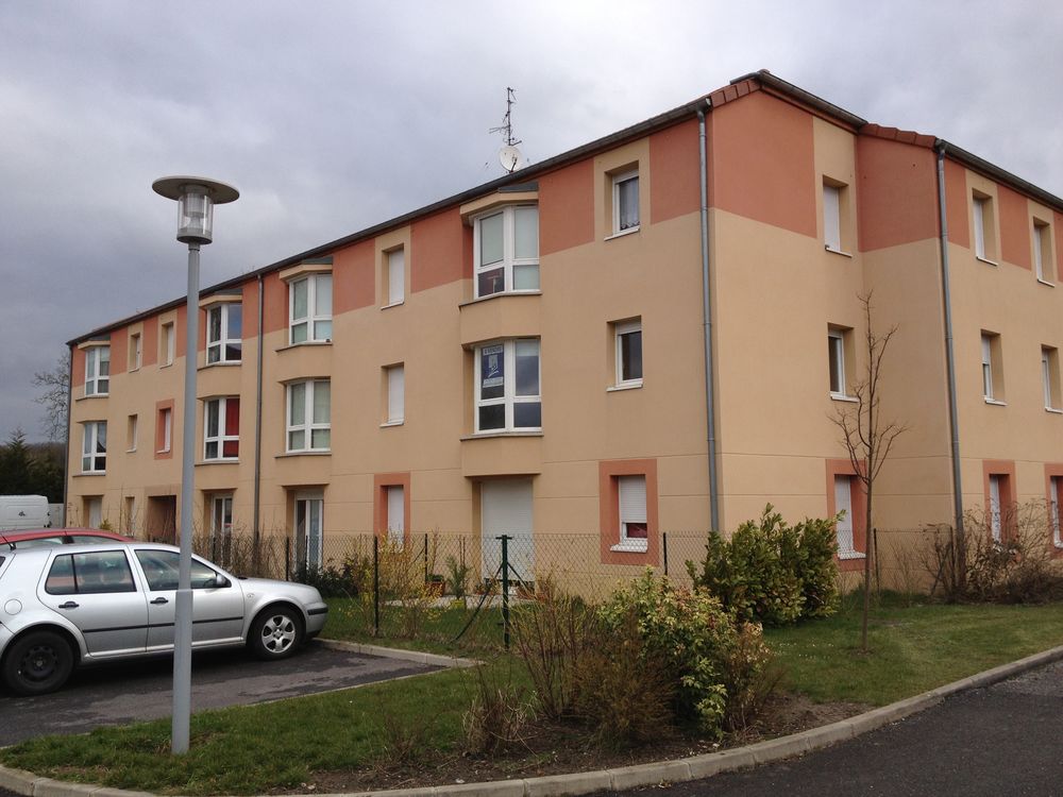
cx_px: 532
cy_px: 398
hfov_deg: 52.6
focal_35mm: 35
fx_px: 1075
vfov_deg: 40.7
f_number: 2.4
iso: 50
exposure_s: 1/575
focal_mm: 4.28
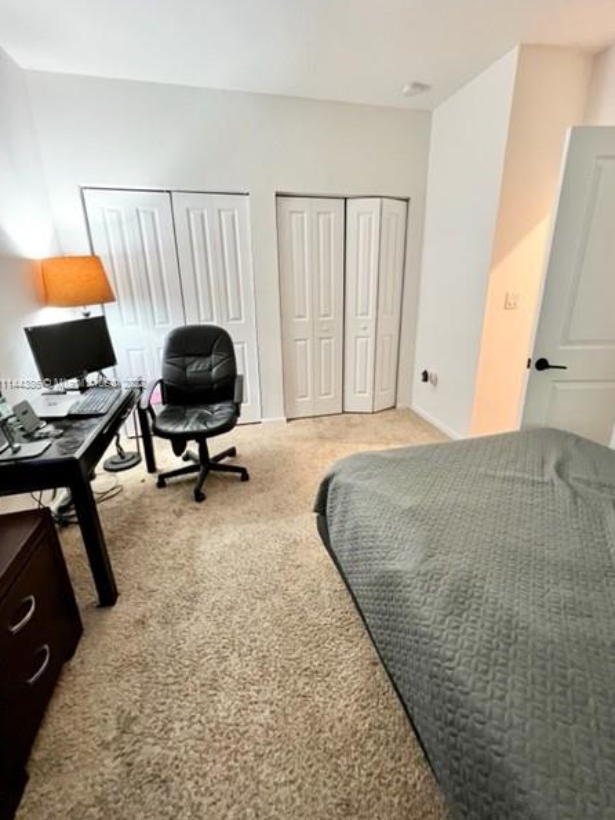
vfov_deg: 101.9
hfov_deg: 85.7
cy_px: 384
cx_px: 317
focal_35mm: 14
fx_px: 331
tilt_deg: -18.0
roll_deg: +0.6
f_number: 1.8
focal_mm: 1.57
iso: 640
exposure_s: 1/60
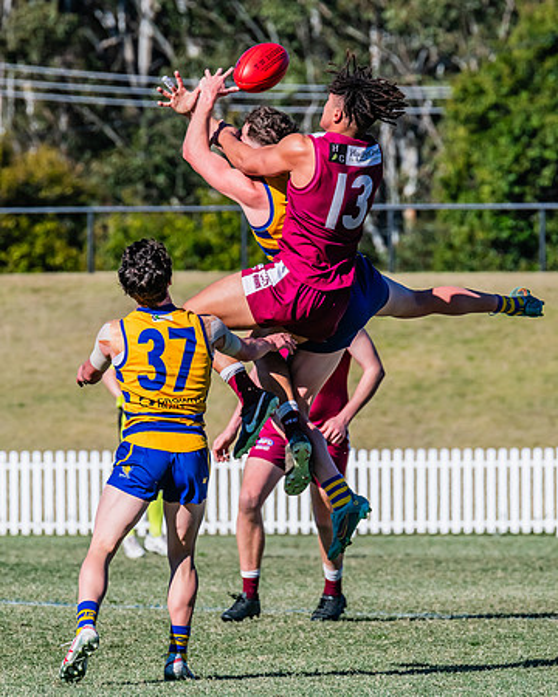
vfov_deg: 3.2
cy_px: 345
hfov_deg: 2.6
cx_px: 313
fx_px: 12464
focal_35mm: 604
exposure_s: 1/1600
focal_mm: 420
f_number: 11
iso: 800
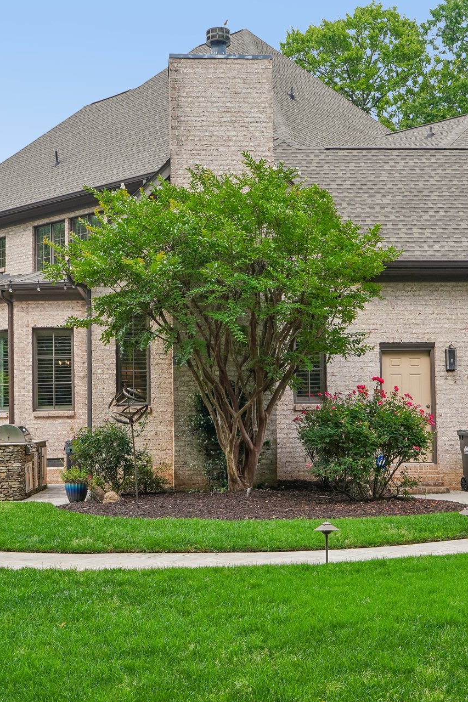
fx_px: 936
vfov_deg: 41.1
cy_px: 373
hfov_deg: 28.1
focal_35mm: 48
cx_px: 244
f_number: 8
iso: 160
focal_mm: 20
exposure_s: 1/30
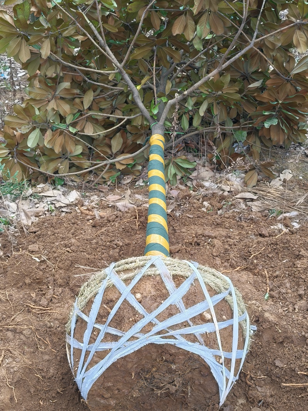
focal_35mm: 39
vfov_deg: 47.9
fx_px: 463
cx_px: 154
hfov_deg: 36.8
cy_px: 206
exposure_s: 1/100
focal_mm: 4.84
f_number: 1.8
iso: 80
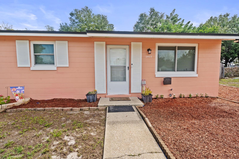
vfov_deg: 73.8
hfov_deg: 96.7
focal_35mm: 16
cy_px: 80
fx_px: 106
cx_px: 120
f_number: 9
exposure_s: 1/500
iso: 800
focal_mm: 16
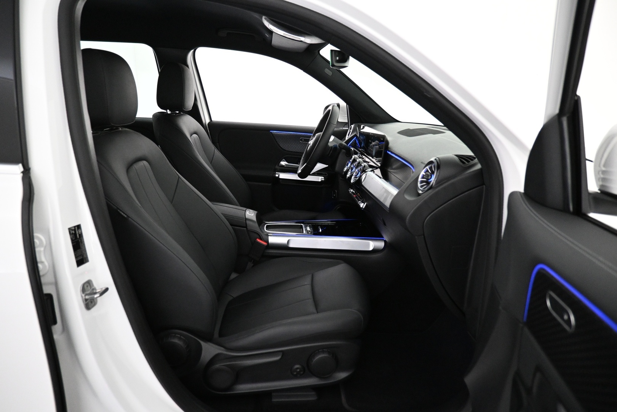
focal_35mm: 24
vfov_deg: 53.1
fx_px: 411
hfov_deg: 73.7
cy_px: 206
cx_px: 308
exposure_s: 1/80
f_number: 3.5
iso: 3200
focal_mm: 16
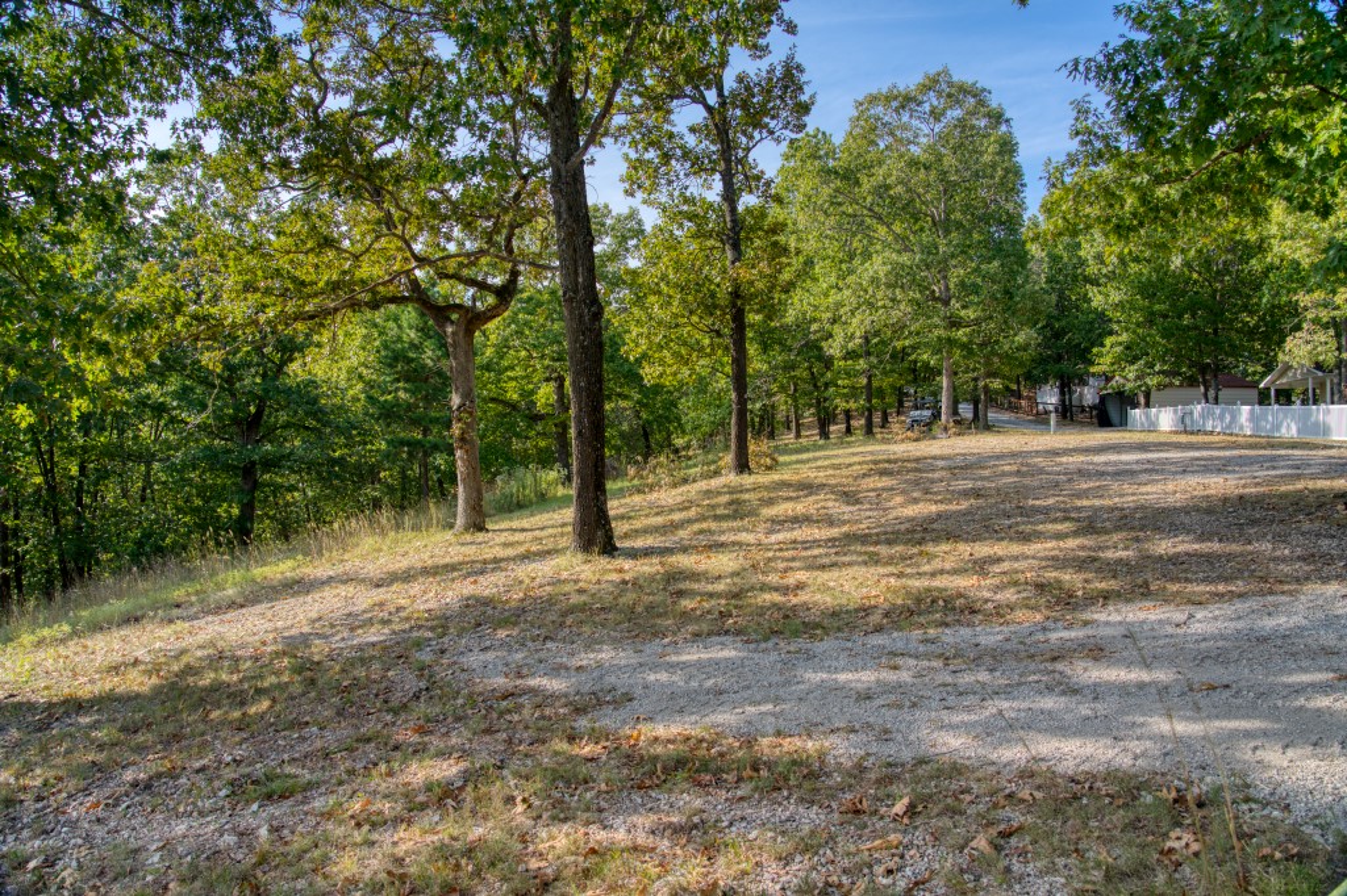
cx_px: 674
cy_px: 448
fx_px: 898
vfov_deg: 53.1
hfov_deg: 73.8
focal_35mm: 24
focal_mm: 24
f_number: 4
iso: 125
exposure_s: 1/60
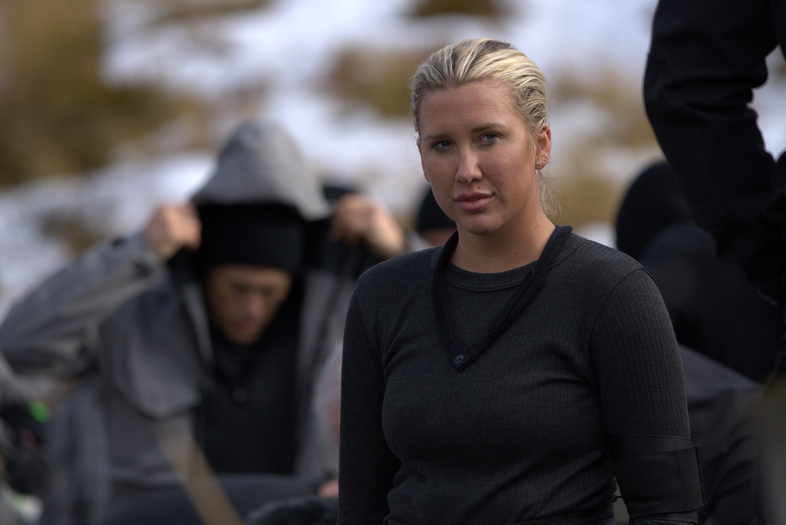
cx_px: 393
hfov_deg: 5.4
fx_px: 8345
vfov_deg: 3.6
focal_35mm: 382
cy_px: 262
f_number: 6.3
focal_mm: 382
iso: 1250
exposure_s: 1/1600
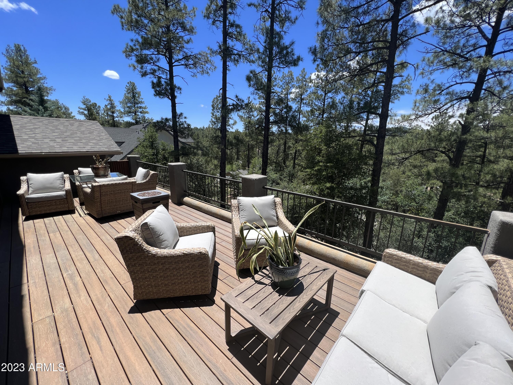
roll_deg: -1.9
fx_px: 193
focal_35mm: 13
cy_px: 192
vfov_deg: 89.9
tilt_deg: -12.2
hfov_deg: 106.2
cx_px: 256
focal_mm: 1.57
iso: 32
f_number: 1.8
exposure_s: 1/1054
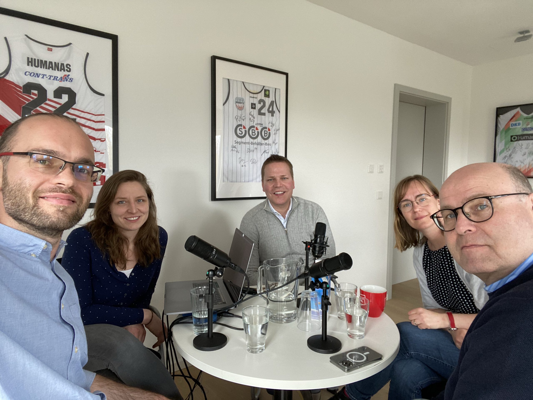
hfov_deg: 73.9
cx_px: 266
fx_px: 354
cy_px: 200
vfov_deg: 58.9
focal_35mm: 23
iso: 125
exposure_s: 1/60
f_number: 2.2
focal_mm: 2.71
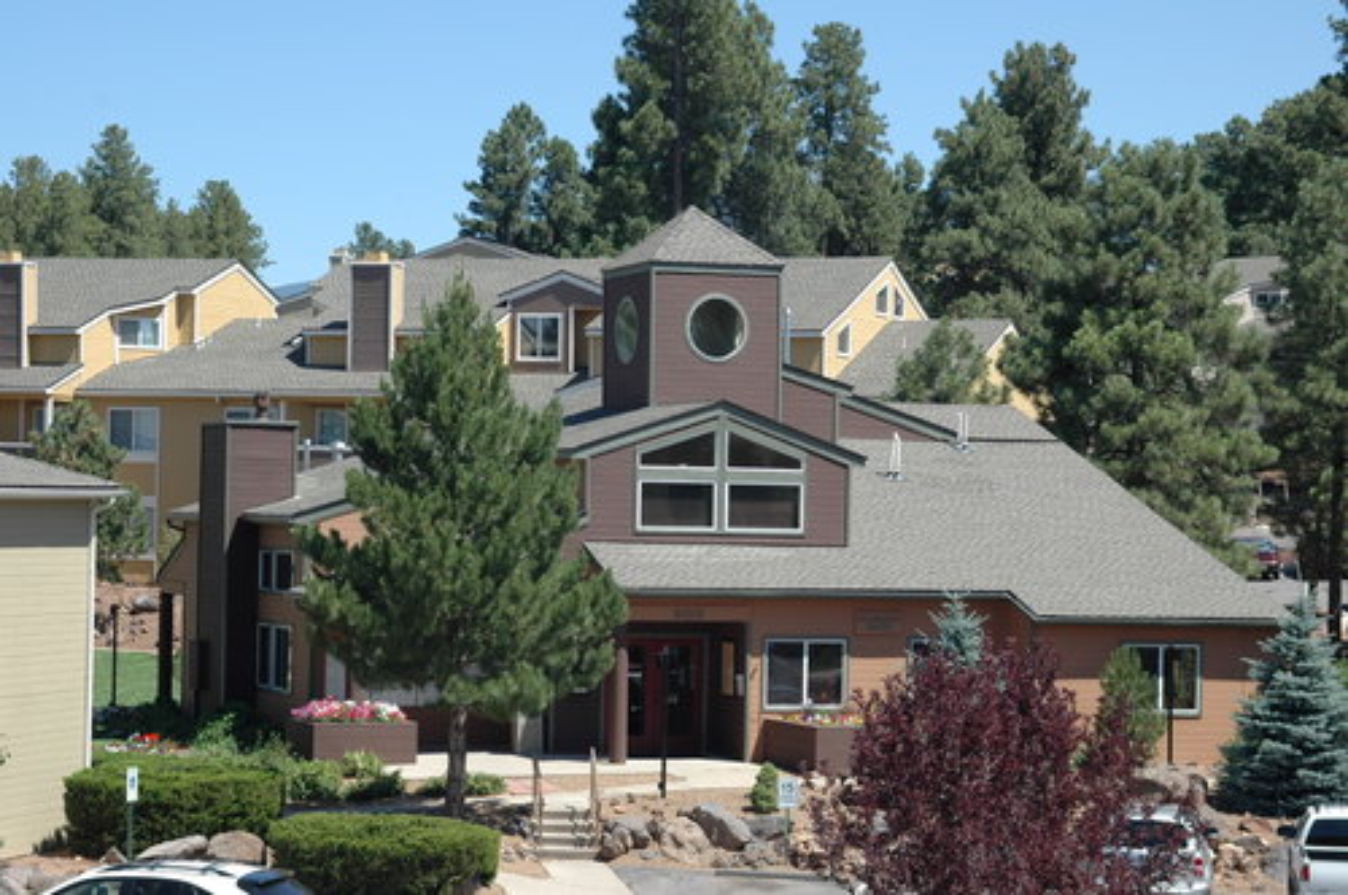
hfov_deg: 20.6
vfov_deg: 13.8
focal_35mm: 99
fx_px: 3702
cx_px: 674
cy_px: 448
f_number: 9
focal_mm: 66
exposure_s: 1/320
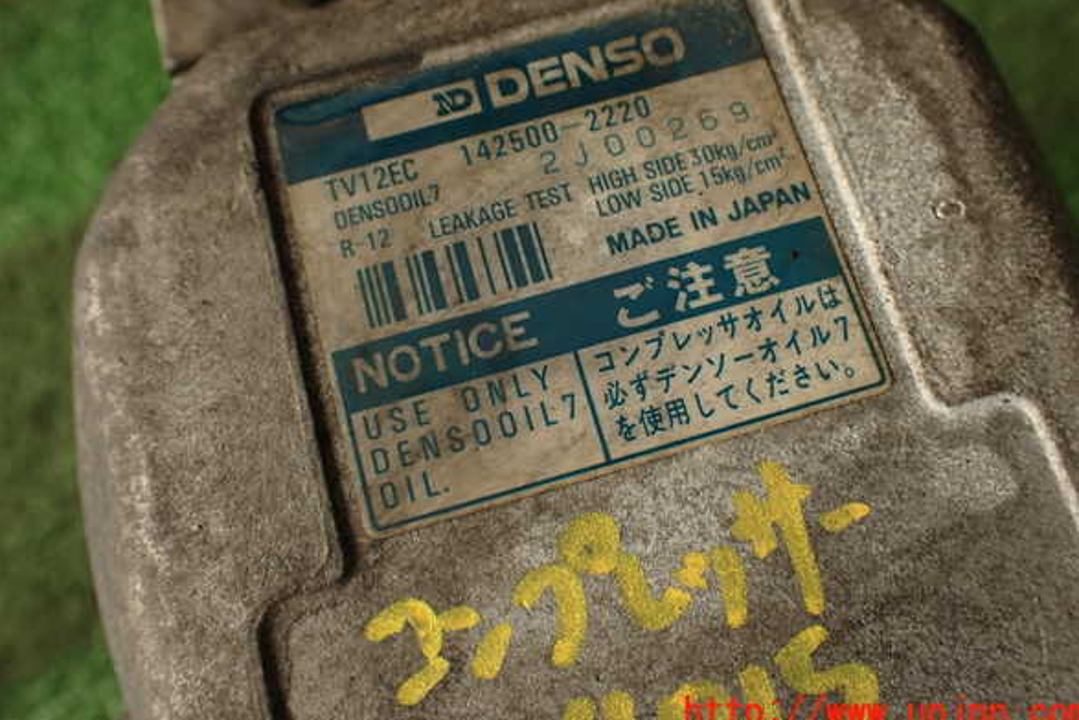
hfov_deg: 55.8
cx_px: 548
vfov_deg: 38.9
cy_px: 323
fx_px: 1020
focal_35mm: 34
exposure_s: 1/80
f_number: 3.2
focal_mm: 5.79
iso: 100
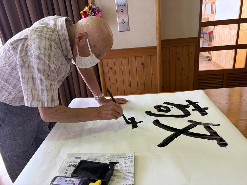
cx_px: 124
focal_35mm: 26
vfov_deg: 53.1
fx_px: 186
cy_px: 92
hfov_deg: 67.3
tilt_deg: -20.9
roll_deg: +5.7
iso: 100
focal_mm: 5.96
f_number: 1.6
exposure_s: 1/120
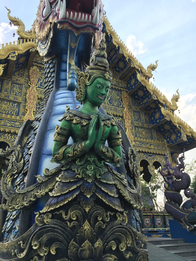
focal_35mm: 29
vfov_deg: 61.7
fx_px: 219
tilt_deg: +24.0
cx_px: 98
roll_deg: +2.8
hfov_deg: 48.2
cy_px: 130
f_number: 2.2
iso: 25
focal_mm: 4.15
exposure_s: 1/323
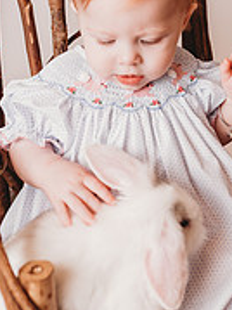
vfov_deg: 32.7
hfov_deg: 25.2
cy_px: 83
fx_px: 519
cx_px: 130
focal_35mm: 58
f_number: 2.5
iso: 100
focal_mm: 24
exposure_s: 1/160
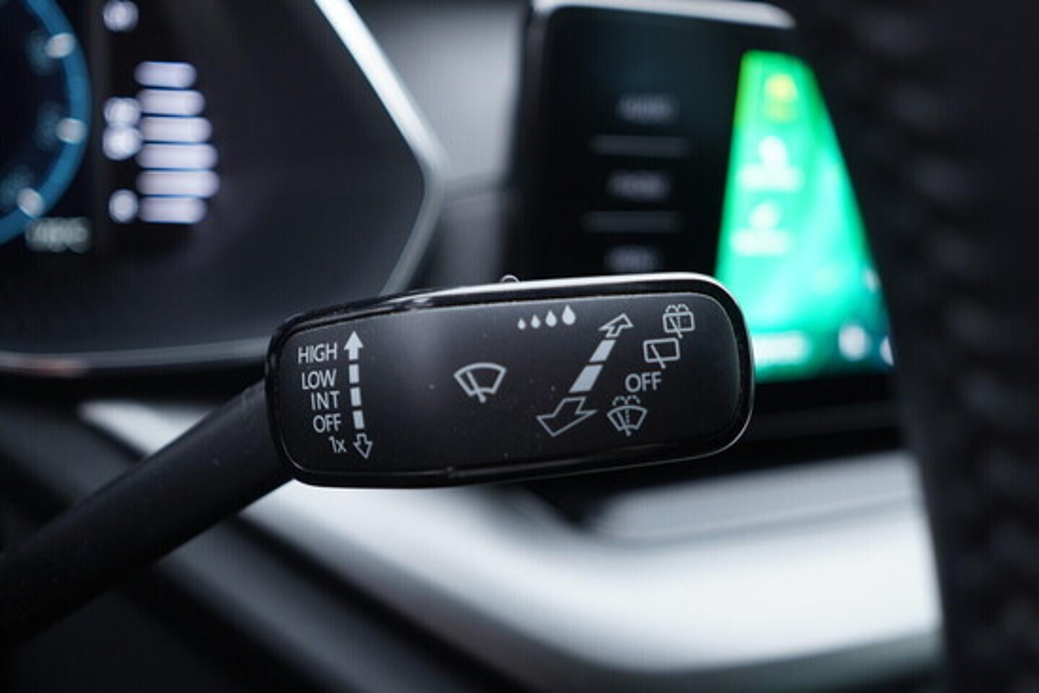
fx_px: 1039
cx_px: 520
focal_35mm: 36
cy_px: 346
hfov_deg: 53.1
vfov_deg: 36.9
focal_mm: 24
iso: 250
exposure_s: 1/40
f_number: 2.8
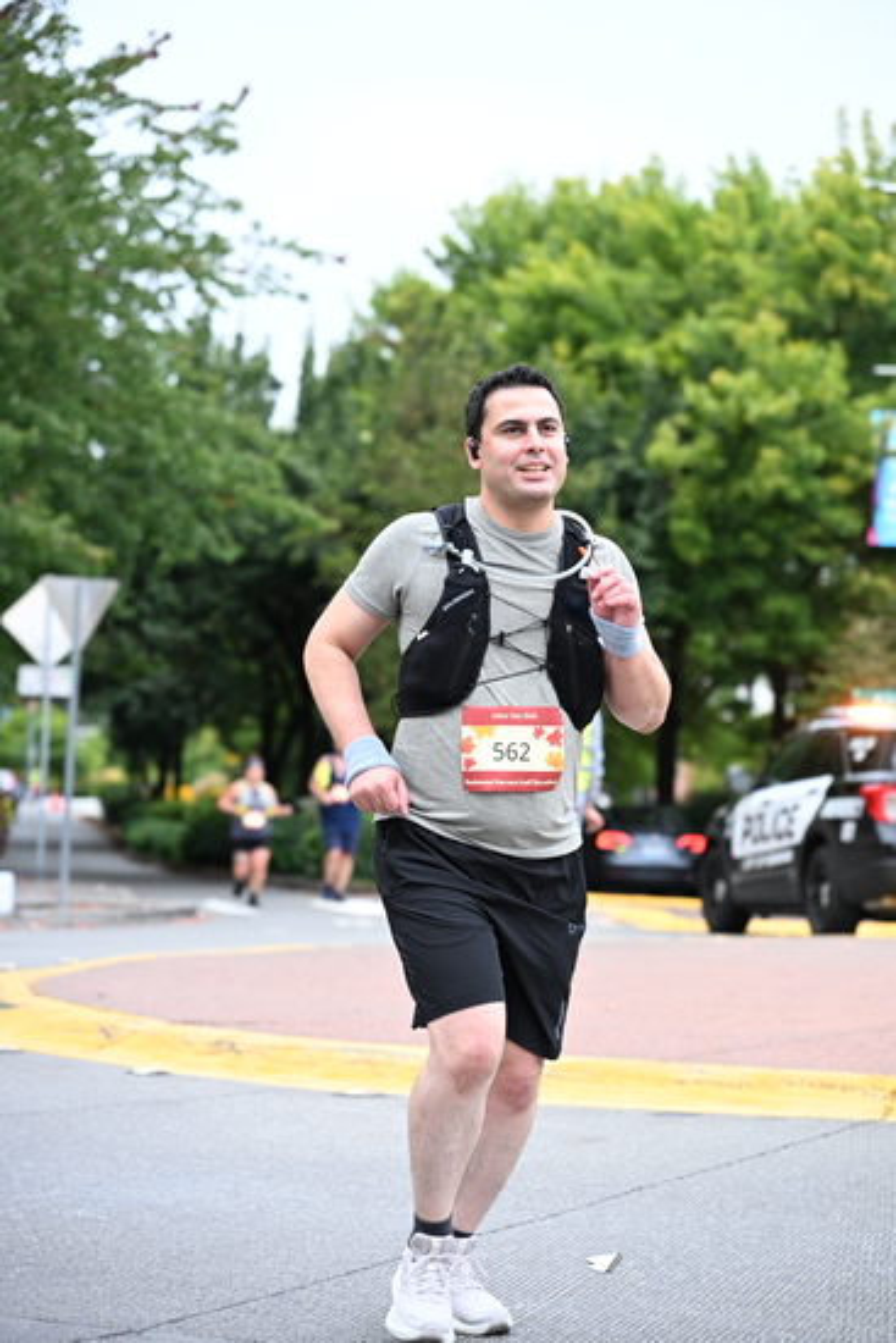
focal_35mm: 94
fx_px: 3507
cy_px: 672
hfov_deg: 14.6
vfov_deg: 21.7
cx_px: 448
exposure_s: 1/500
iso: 1600
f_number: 4
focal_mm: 94
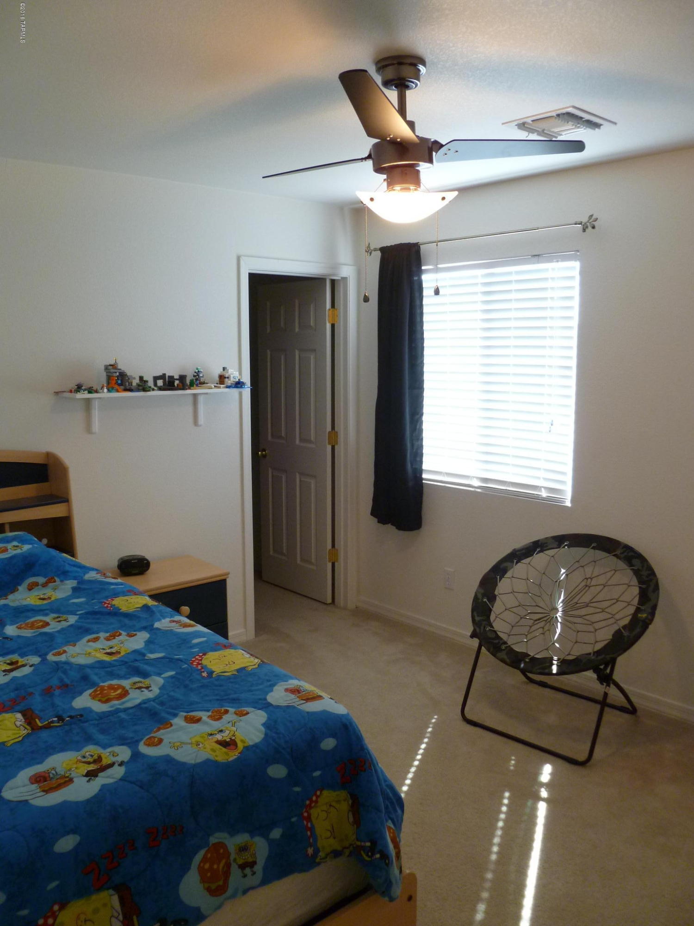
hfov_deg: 49.7
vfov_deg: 63.4
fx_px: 748
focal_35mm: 28
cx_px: 347
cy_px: 463
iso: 200
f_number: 3.3
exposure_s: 1/30
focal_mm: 5
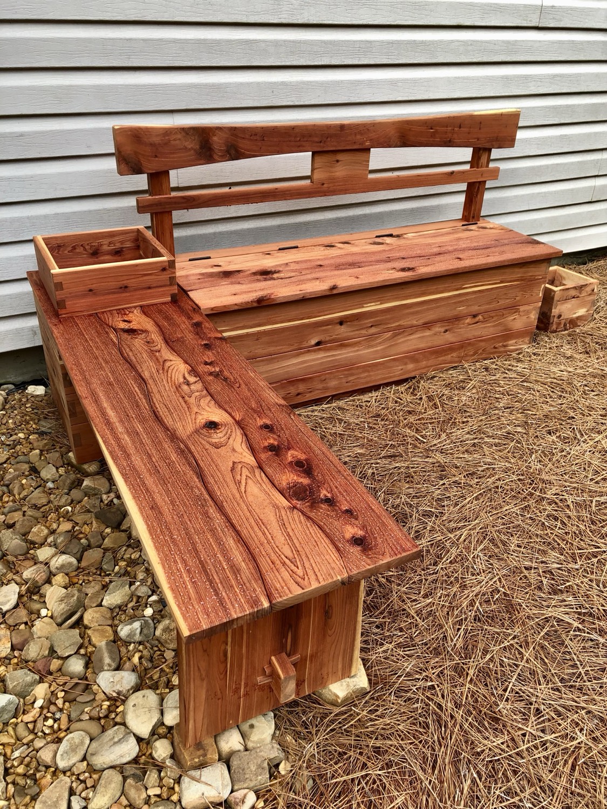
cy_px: 404
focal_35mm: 28
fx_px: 655
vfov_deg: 63.4
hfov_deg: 49.7
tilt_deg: -30.2
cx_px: 304
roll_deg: -1.6
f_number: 1.8
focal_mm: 4
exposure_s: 1/120
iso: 25
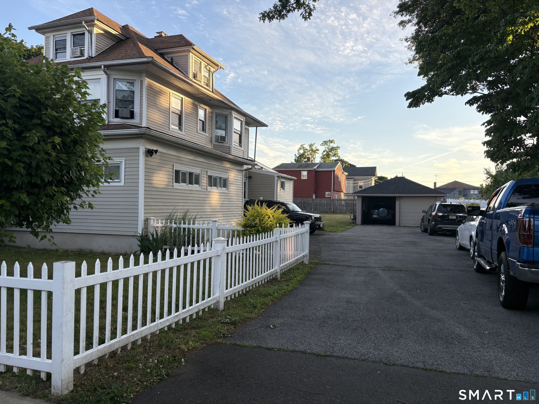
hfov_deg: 67.3
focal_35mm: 26
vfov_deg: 53.1
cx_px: 270
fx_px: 405
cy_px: 202
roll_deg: +1.7
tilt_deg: +1.1
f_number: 1.6
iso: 50
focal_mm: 5.96
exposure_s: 1/1048
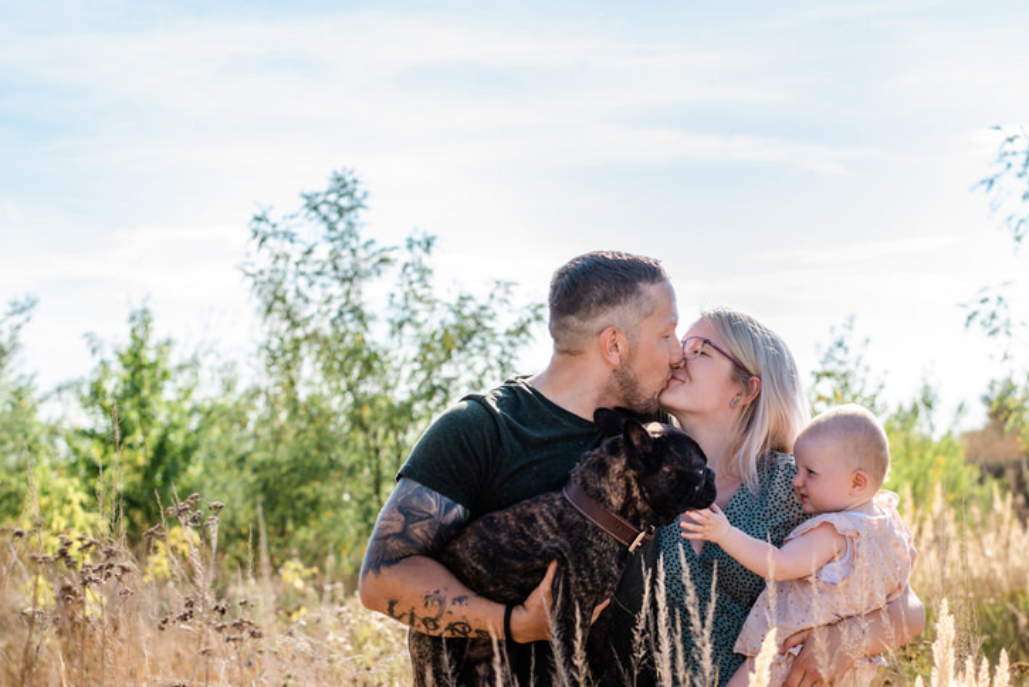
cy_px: 458
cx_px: 656
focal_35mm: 69
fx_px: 1973
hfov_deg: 29.1
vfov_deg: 19.7
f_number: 4
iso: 200
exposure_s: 1/1250
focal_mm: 50
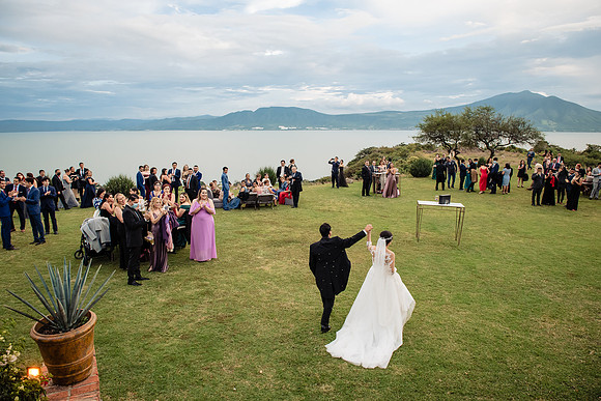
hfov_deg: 73.2
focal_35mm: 24
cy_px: 200
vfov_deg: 52.7
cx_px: 300
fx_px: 405
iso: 1250
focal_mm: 24
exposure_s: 1/640
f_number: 5
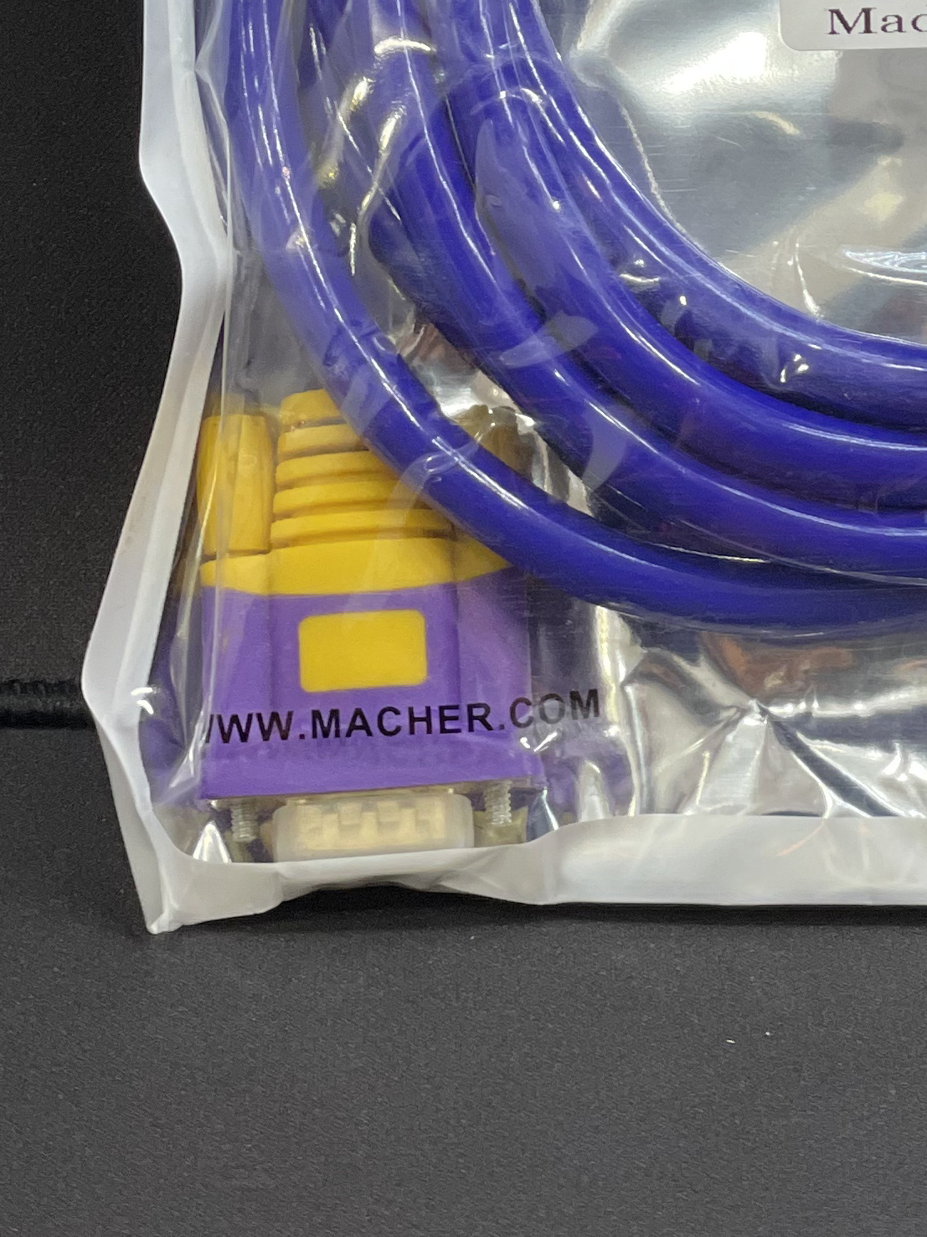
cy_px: -171
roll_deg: -1.4
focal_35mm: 142
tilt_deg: -10.4
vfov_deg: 13.6
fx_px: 5072
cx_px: 963
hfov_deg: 10.3
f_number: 2
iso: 80
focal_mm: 6
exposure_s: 1/100
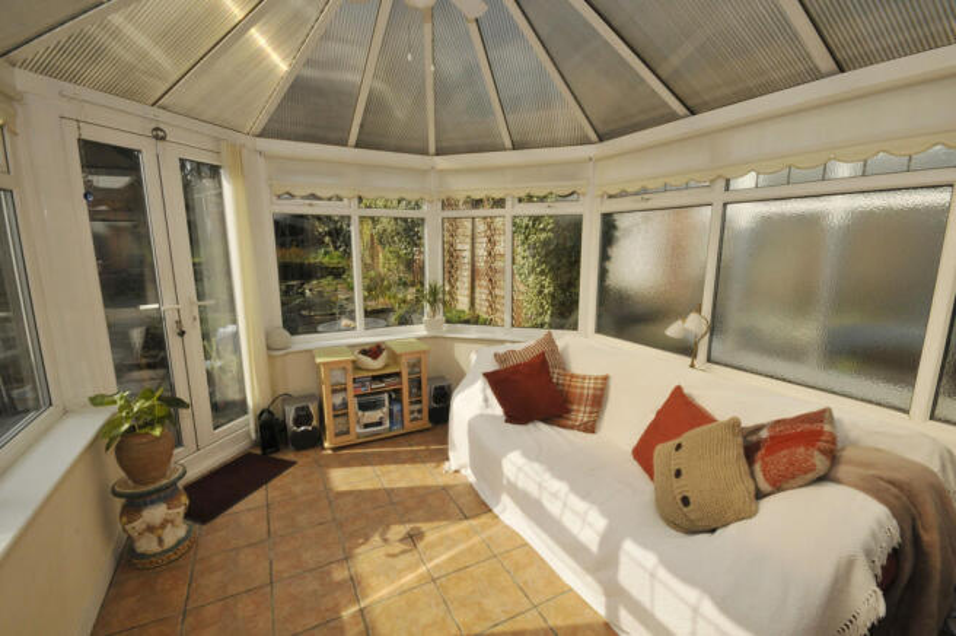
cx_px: 478
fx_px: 398
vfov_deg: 77.2
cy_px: 318
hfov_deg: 100.4
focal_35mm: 15
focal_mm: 10
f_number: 20
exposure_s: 1/250
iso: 800
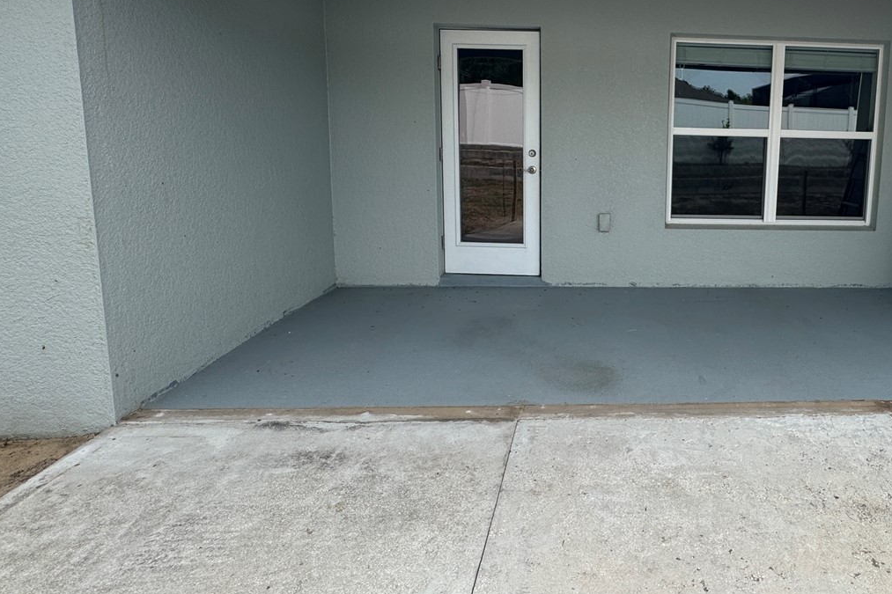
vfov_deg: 54.1
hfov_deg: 72.0
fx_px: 570
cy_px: 205
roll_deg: -1.3
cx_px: 644
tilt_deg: -6.2
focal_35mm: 23
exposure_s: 1/868
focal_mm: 2.22
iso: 50
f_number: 2.2
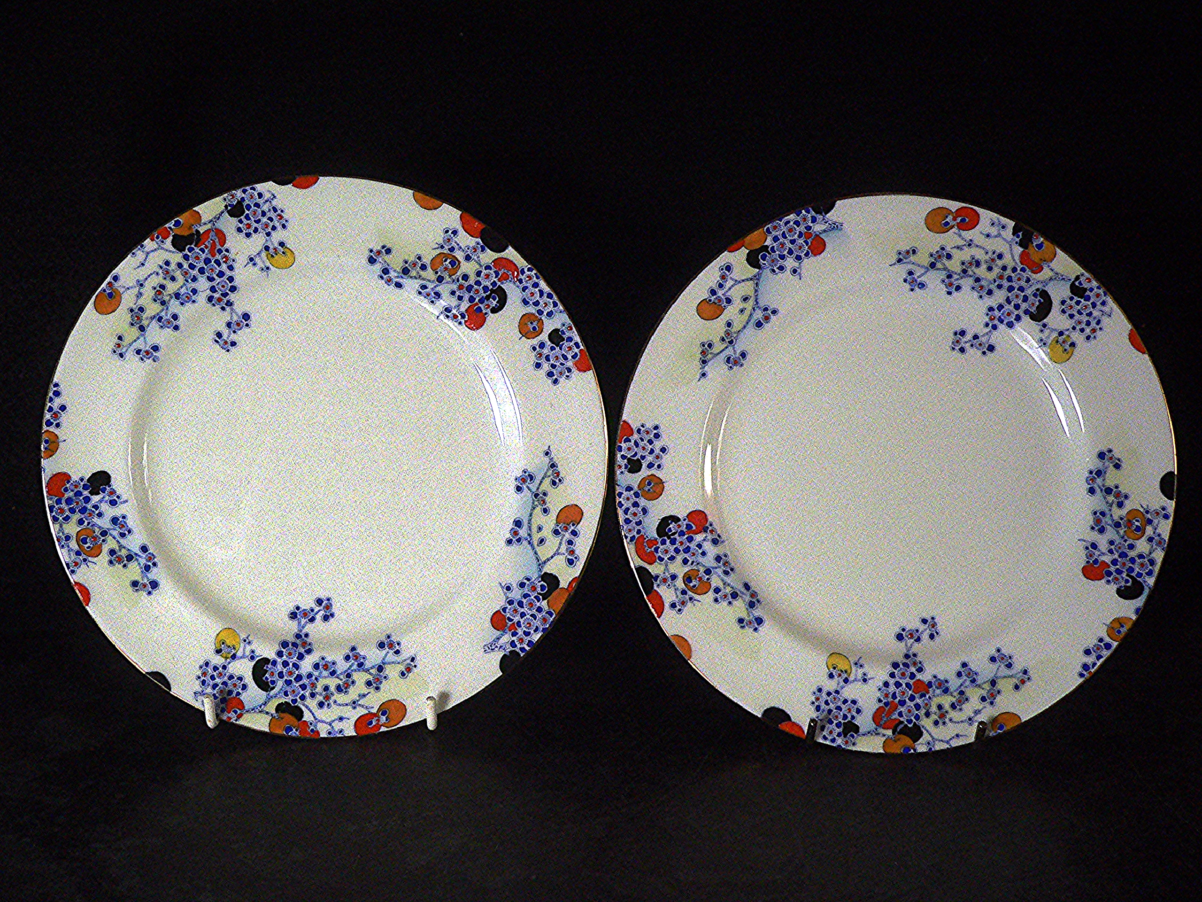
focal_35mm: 36
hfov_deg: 51.4
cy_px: 451
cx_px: 601
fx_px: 1250
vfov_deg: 39.7
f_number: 2.8
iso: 400
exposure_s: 1/50
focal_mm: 6
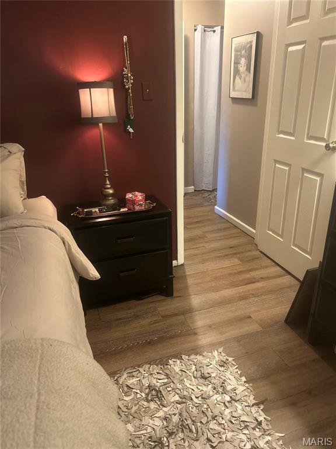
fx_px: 336
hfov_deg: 53.1
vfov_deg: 67.3
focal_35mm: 26
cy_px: 224
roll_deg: +1.8
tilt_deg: -22.7
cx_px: 168
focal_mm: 5.7
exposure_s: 1/40
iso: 500
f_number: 1.5
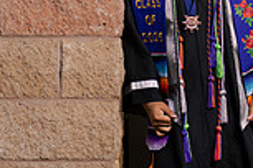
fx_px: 2108
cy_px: 51
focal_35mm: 300
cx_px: 187
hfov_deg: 6.9
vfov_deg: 4.6
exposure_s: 1/1000
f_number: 2.8
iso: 100
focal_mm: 102
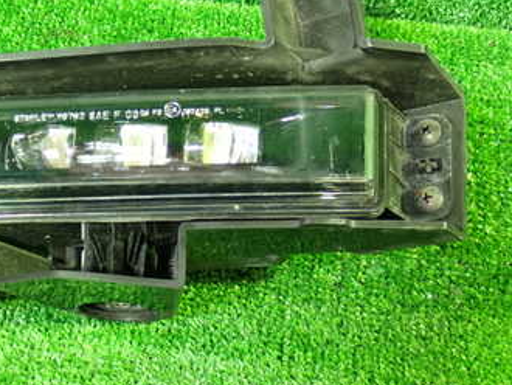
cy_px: 135
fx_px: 1021
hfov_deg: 27.2
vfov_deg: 21.3
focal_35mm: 69
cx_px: 61
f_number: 2.7
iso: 800
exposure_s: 1/13
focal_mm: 6.83
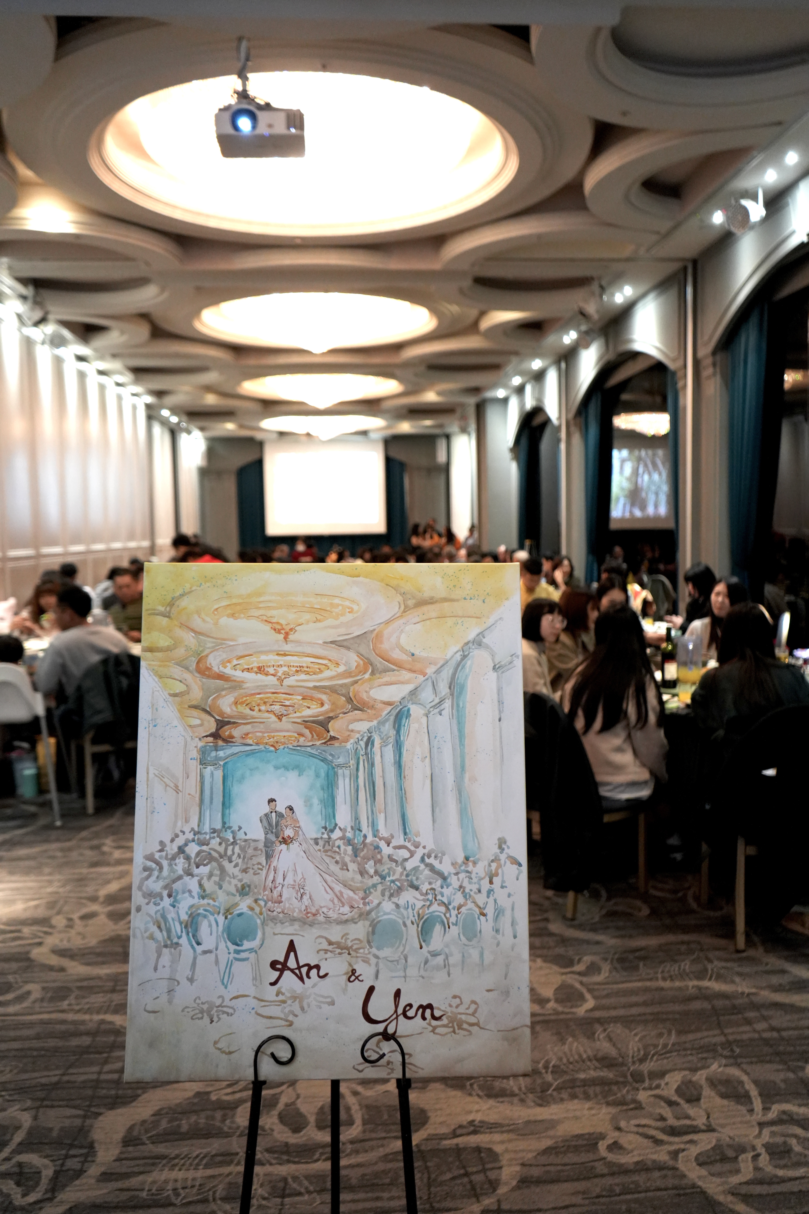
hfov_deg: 46.4
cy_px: 607
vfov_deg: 65.5
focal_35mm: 28
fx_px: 944
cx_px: 404
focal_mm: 28
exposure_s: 1/160
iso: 4000
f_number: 3.5
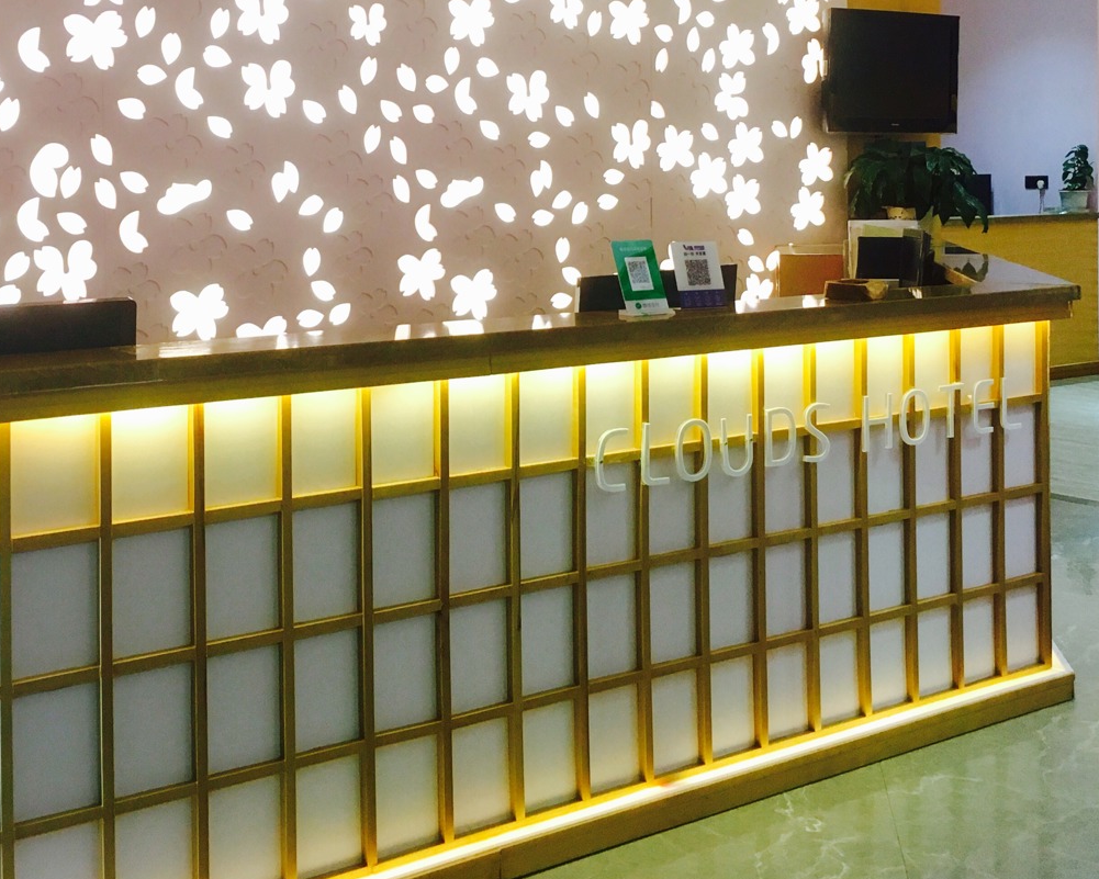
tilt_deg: +0.7
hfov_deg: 39.4
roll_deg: +0.3
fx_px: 1529
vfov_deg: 31.5
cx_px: 466
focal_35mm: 47
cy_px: 219
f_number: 2.2
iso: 125
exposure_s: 1/33
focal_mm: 4.15
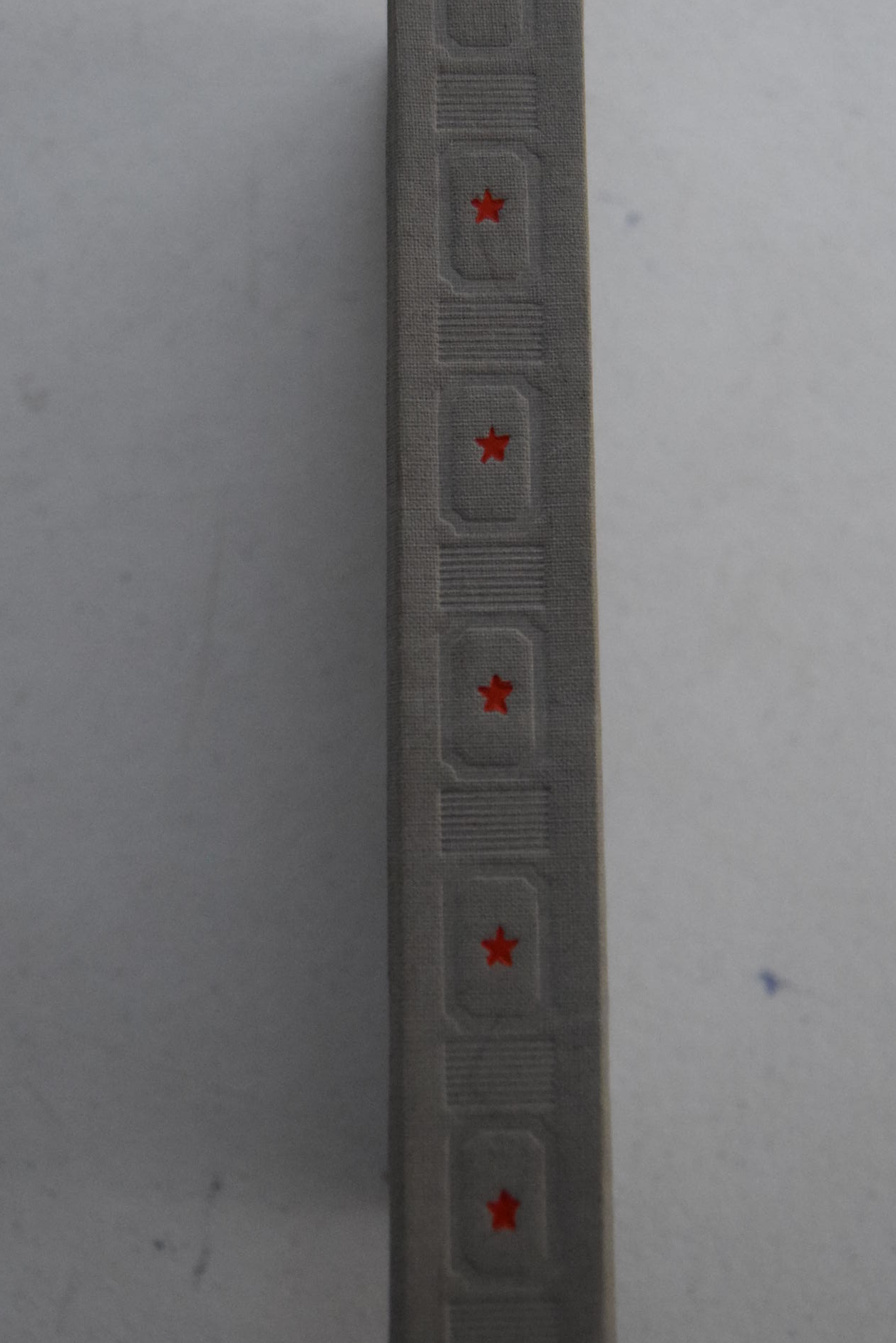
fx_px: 2045
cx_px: 409
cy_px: 515
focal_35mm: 55
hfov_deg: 24.7
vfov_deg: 36.2
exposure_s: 1/500
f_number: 3.8
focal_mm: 23
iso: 2500
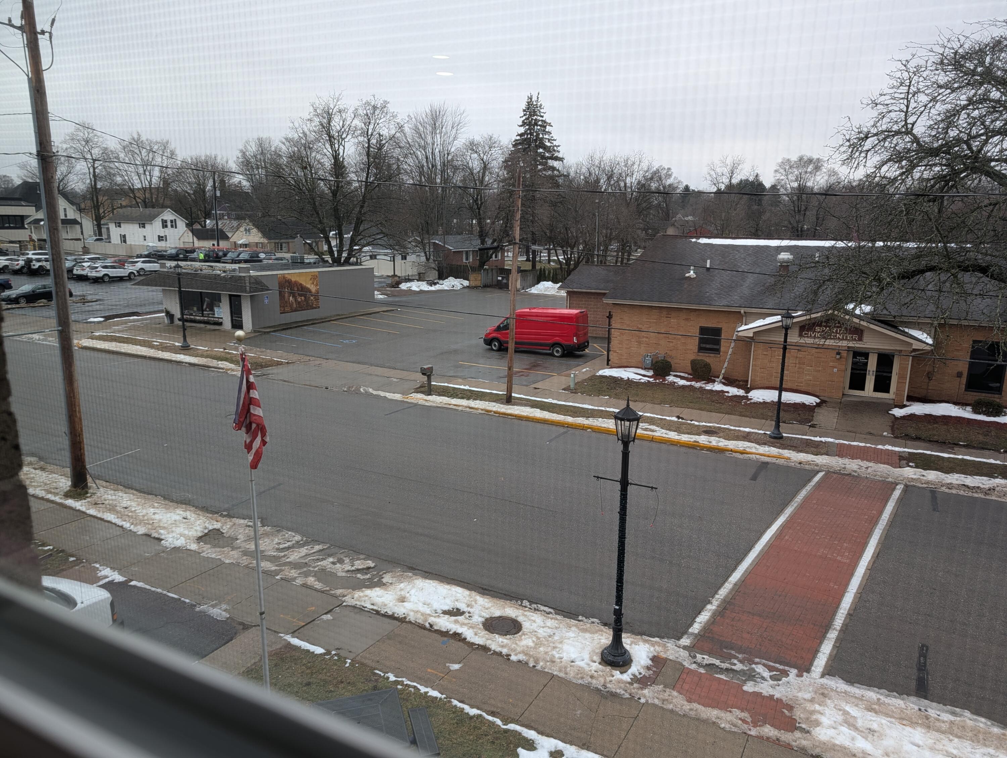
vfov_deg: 56.9
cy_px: 379
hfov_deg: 71.5
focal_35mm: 24
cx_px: 504
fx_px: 699
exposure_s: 1/153
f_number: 1.68
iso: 28
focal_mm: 6.9
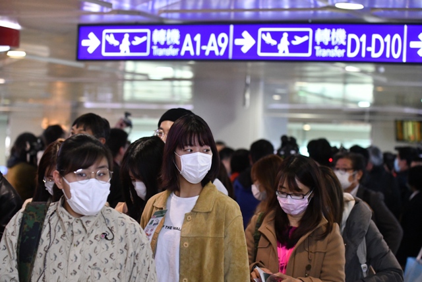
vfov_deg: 14.0
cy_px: 141
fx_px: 1149
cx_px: 211
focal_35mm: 98
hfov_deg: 20.8
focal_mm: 98
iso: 5000
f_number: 4
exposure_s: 1/320
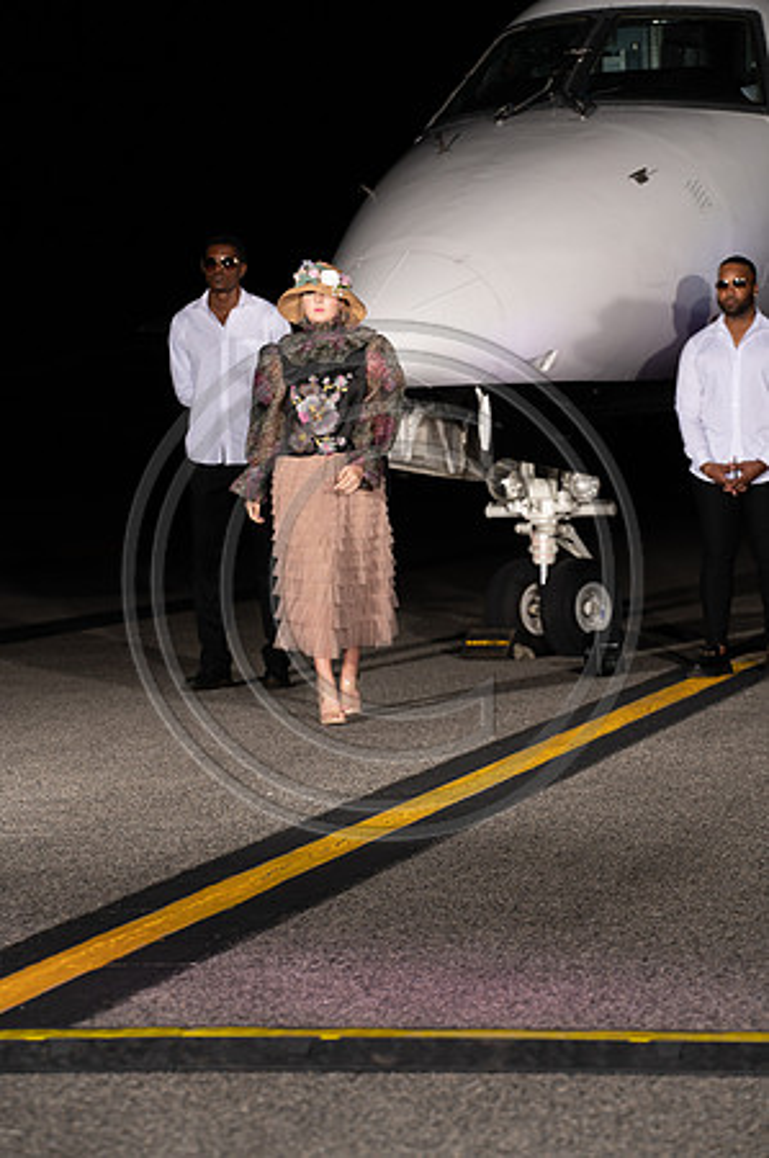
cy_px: 579
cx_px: 384
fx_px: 4335
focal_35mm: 135
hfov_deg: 10.1
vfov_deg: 15.2
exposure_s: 1/200
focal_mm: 135
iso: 1000
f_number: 6.3
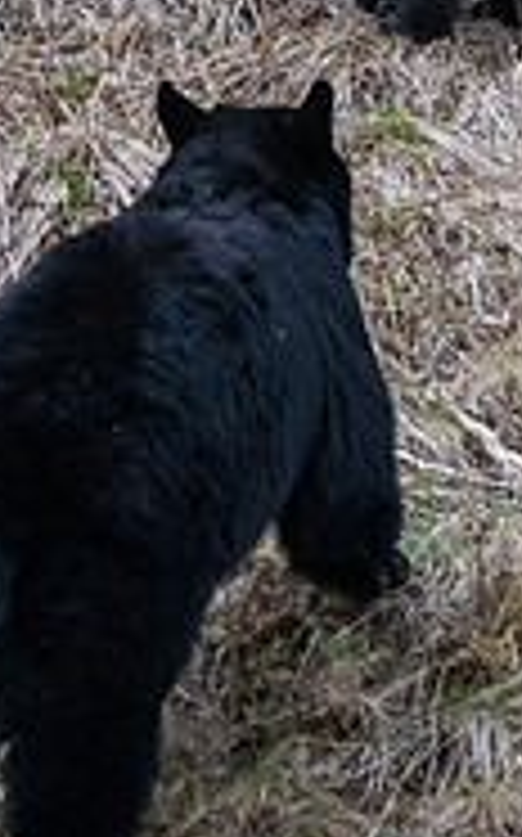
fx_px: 46301
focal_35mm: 2031
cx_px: 141
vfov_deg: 1.0
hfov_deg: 0.6
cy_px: 112
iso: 4000
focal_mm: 550
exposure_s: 1/1600
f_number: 10
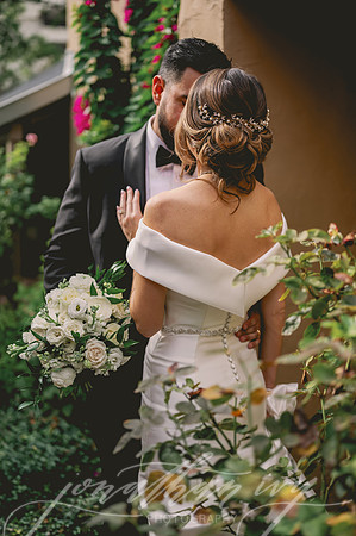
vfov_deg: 39.6
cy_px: 268
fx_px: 743
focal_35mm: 50
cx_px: 178
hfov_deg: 26.9
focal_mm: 50
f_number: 2
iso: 64
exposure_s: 1/2000
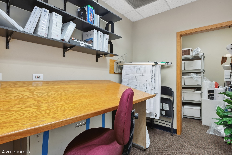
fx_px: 122
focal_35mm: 19
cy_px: 78
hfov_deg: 86.9
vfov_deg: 64.6
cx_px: 116
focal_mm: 19
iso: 200
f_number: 9.5
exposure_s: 1/4
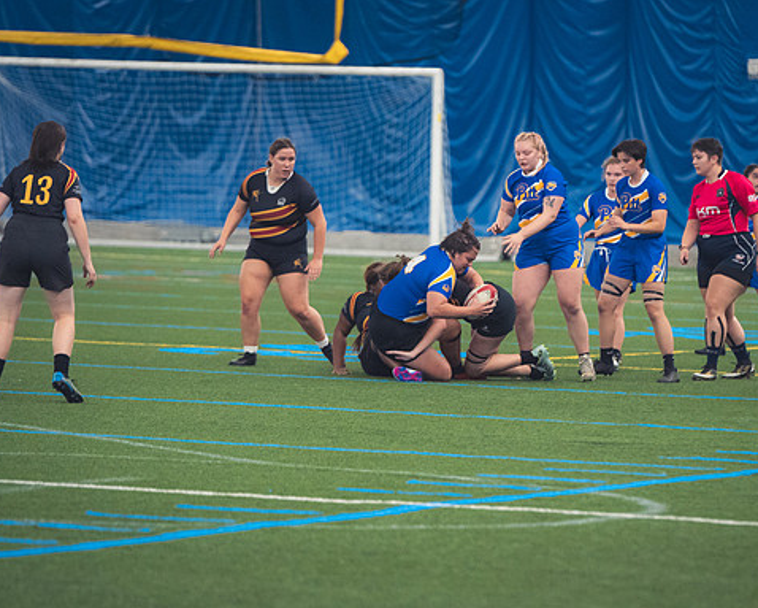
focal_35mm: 290
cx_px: 450
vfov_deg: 5.3
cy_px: 305
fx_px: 6510
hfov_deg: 6.7
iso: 3600
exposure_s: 1/320
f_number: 2.8
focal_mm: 170
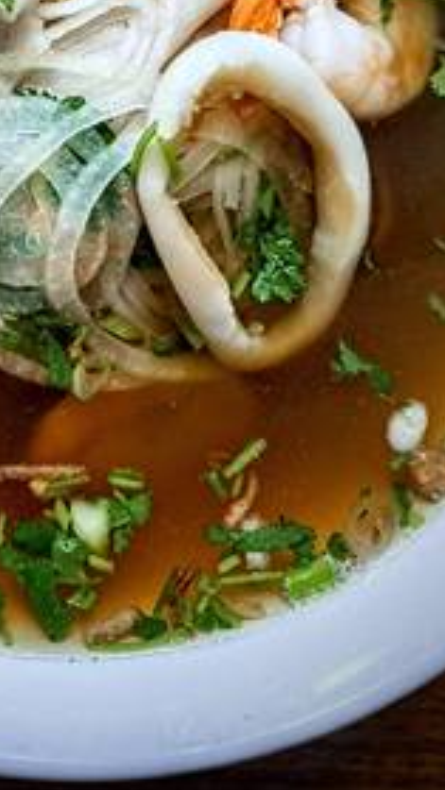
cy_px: 178
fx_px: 1153
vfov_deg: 36.8
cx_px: 31
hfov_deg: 21.3
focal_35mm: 55
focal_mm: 5.23
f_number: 1.8
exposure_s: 1/40
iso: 400
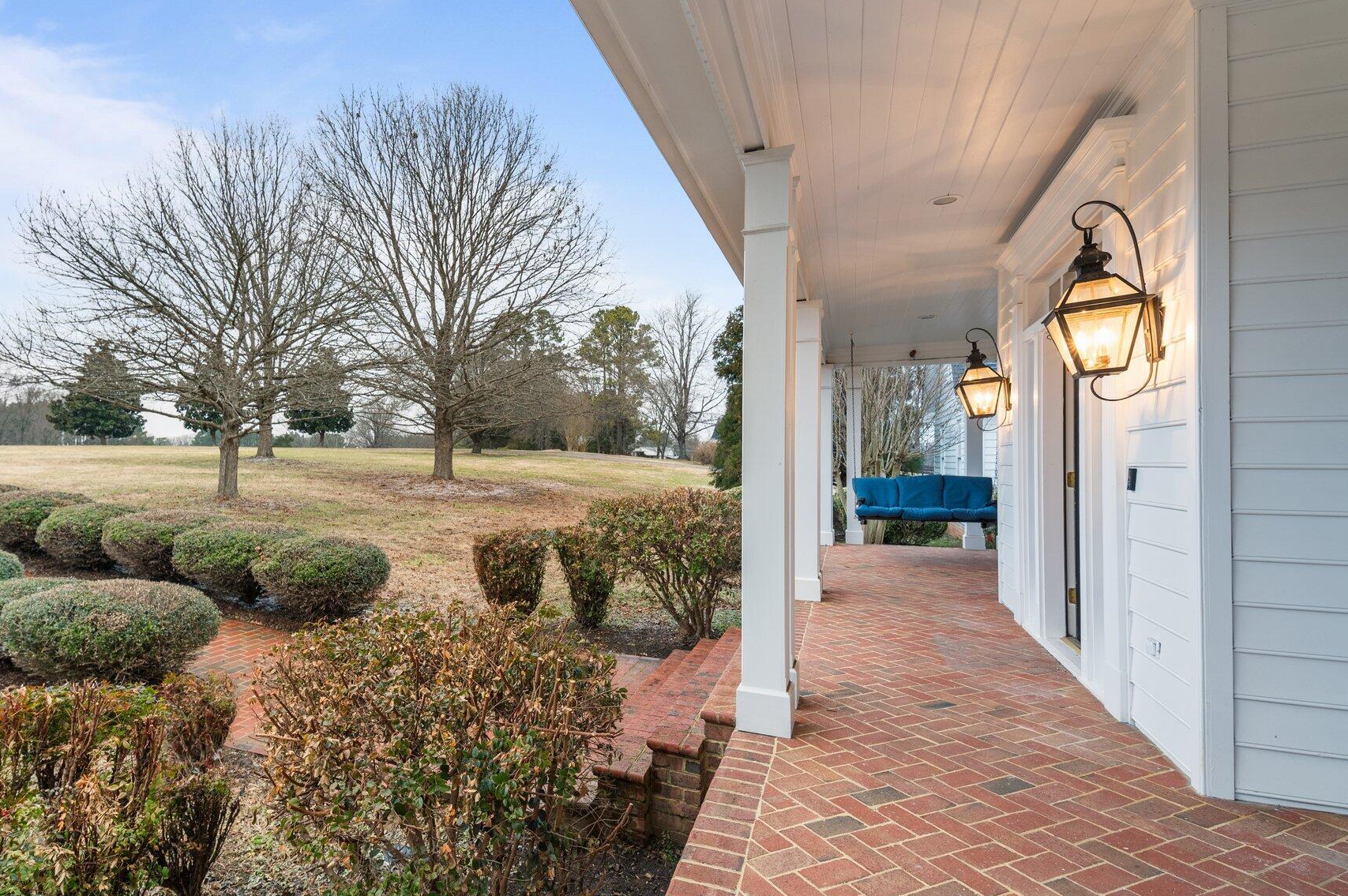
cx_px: 554
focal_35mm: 18
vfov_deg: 67.3
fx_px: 673
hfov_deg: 89.1
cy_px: 456
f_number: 6.3
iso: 400
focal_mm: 15
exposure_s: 1/6
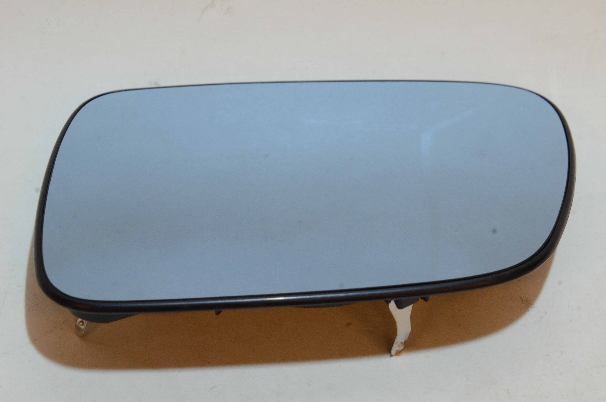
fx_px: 2646
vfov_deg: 8.7
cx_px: 303
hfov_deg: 13.1
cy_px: 201
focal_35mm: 158
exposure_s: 1/50
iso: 1600
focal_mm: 105
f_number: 16
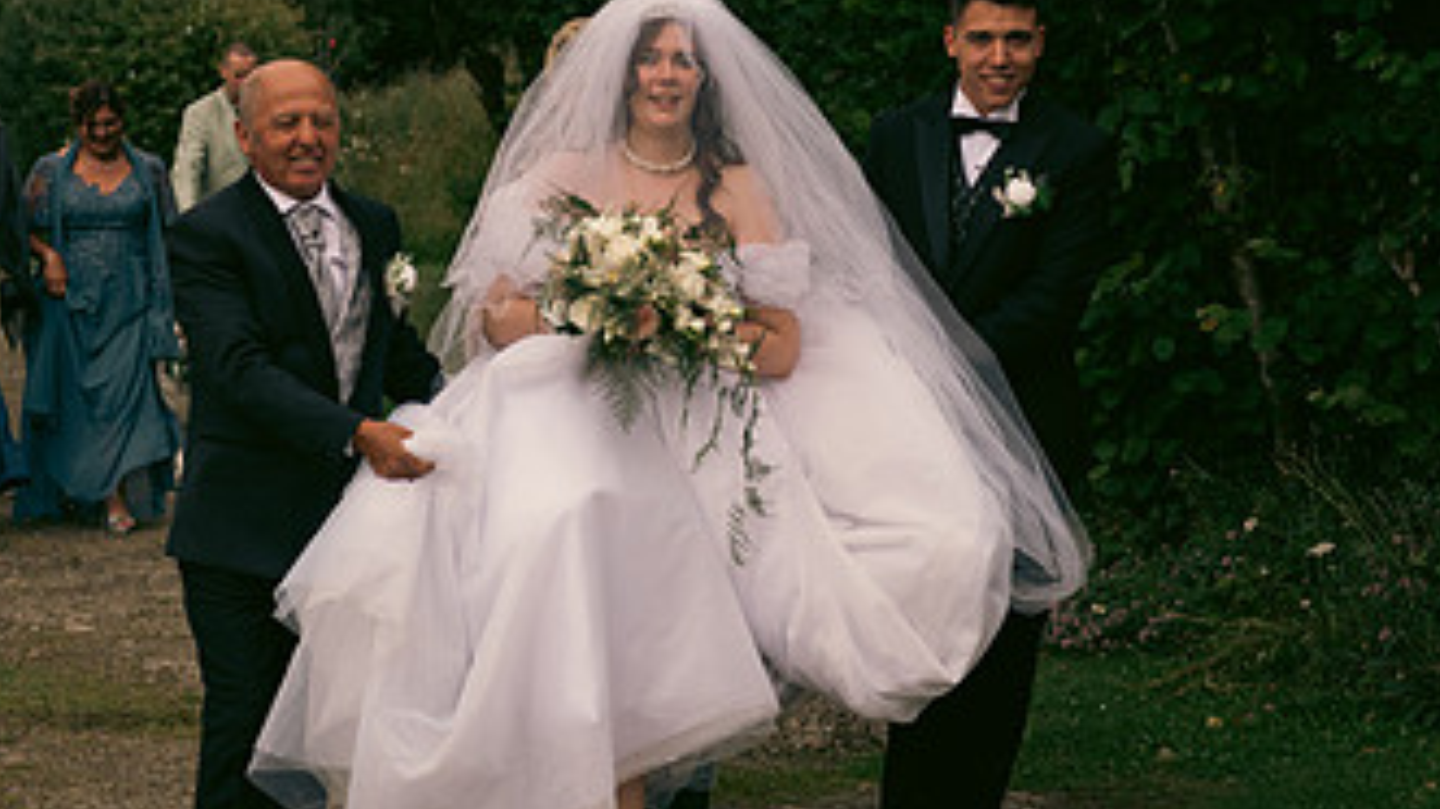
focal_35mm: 88
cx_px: 670
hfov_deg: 24.2
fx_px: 3359
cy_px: 272
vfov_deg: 13.7
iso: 125
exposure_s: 1/1600
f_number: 3.5
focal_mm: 48
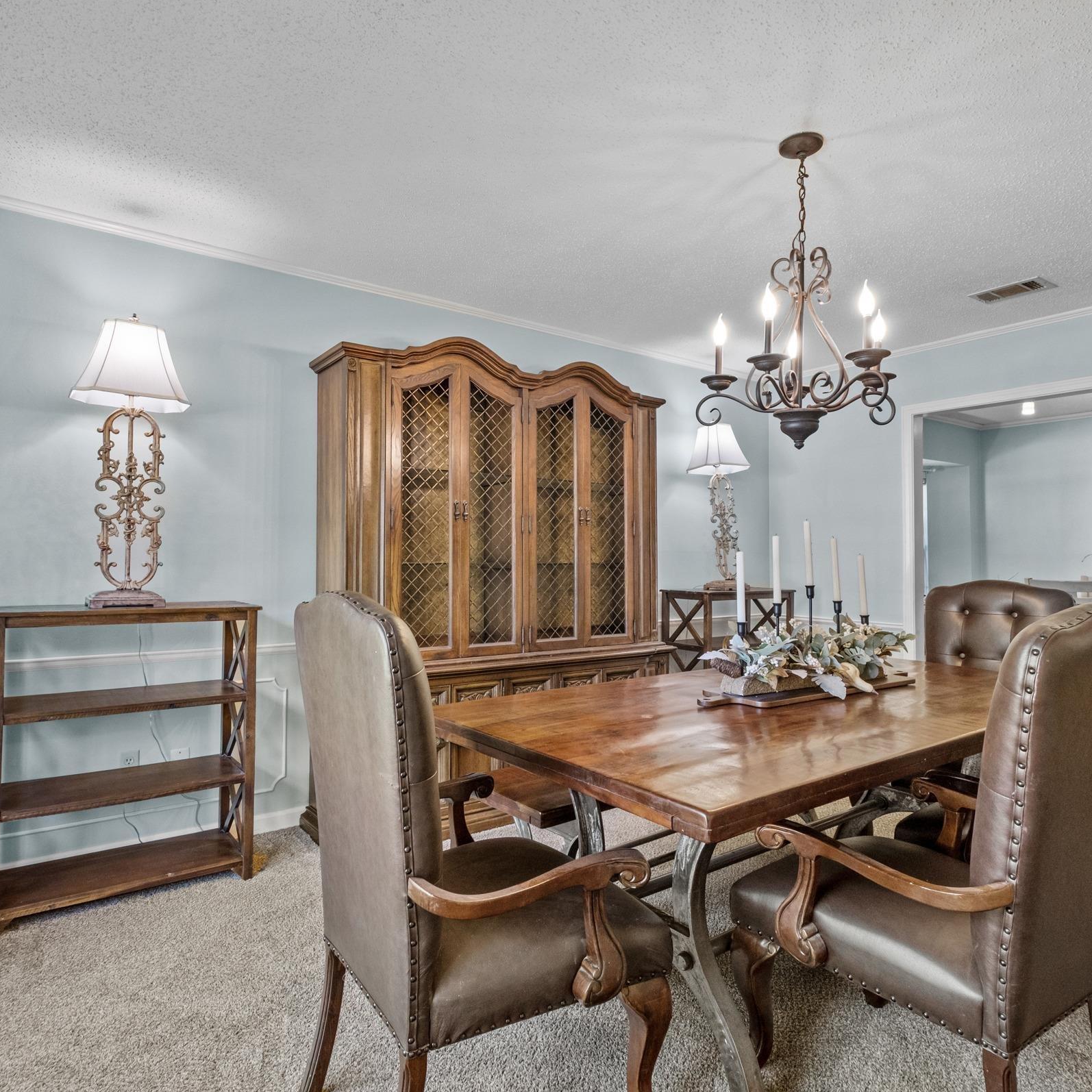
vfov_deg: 74.8
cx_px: 528
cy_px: 557
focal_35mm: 20
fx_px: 714
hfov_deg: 74.8
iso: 400
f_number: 7.1
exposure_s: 1/2.5
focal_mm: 10
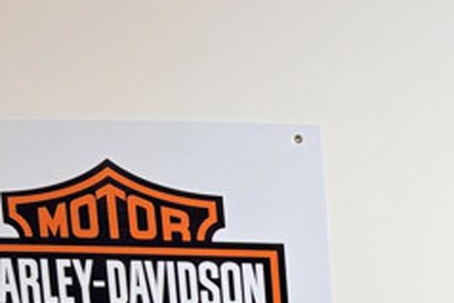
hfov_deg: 13.9
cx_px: 943
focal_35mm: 121
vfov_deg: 10.2
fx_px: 1527
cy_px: 656
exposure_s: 1/120
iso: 32
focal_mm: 5.96
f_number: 1.6
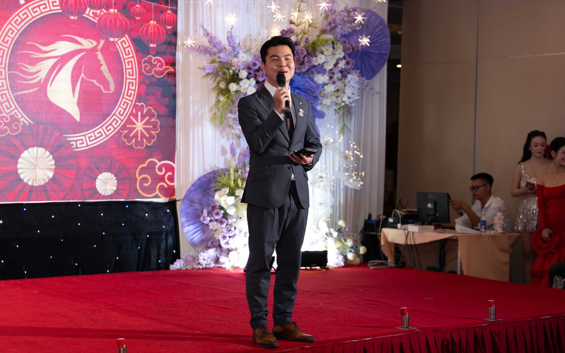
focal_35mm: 72
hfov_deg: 28.6
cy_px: 185
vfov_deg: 18.1
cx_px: 283
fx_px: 1109
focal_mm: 70
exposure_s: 1/125
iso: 640
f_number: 4
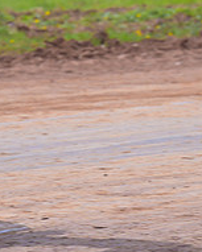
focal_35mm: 868
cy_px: 48
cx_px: -251
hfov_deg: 1.8
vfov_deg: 2.2
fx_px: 6481
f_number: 5
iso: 125
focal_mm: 155
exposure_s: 1/500
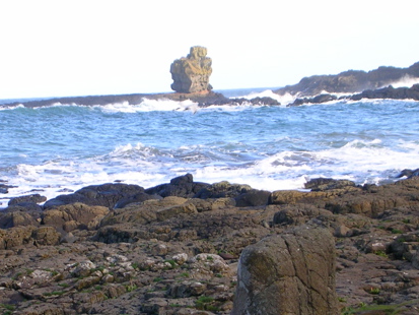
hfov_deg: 11.1
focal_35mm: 178
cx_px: 148
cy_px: 229
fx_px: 2155
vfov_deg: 8.3
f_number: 4.9
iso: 50
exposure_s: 1/88.6
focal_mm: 17.4
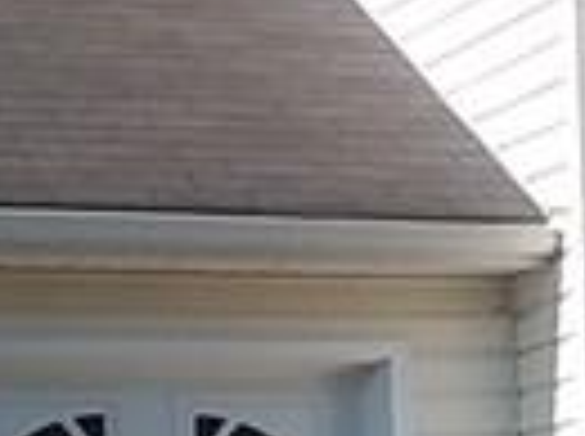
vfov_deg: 6.4
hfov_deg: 8.6
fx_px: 3863
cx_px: 518
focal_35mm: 229
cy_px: 449
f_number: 1.9
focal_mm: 2.47
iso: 40
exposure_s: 1/1533
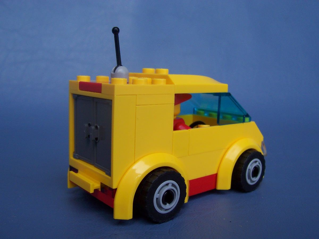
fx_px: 341
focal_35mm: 37
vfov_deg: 38.7
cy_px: 120
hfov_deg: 50.1
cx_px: 160
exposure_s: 1/350
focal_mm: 5.6
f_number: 2.8
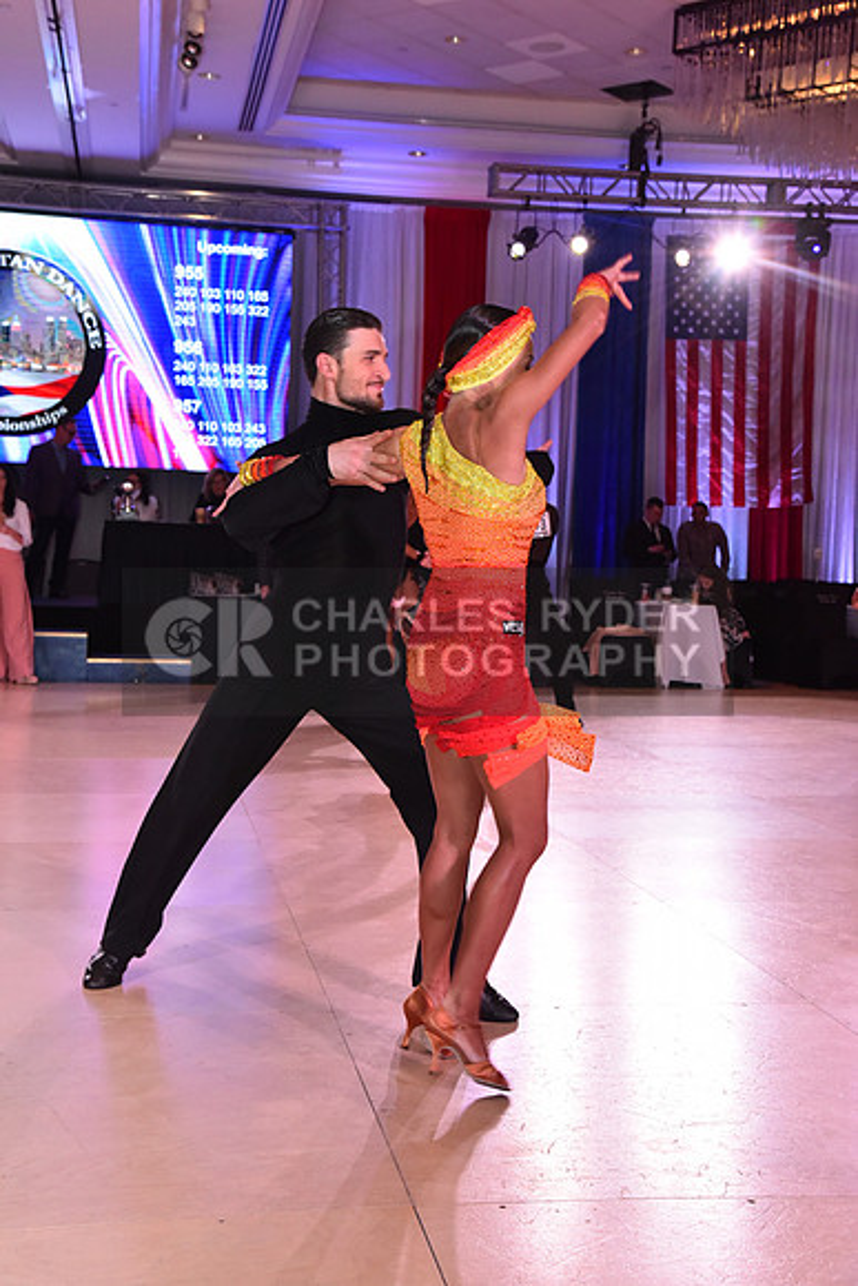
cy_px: 643
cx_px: 429
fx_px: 1786
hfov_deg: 27.0
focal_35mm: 50
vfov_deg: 39.6
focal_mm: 50
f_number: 7.1
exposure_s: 1/320
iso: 2500
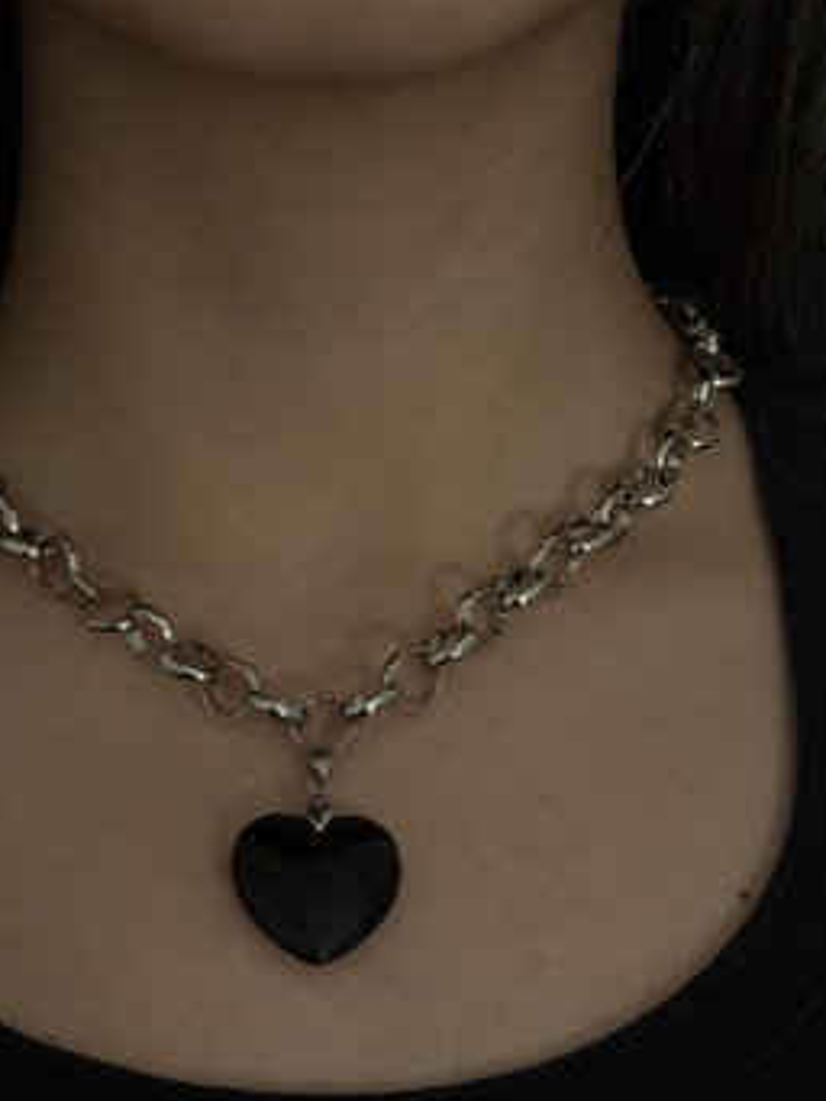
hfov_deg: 19.6
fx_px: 2385
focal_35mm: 75
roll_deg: -0.9
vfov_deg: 26.0
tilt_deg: -10.5
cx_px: 307
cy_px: 622
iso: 250
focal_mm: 6.76
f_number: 1.78
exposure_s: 1/33
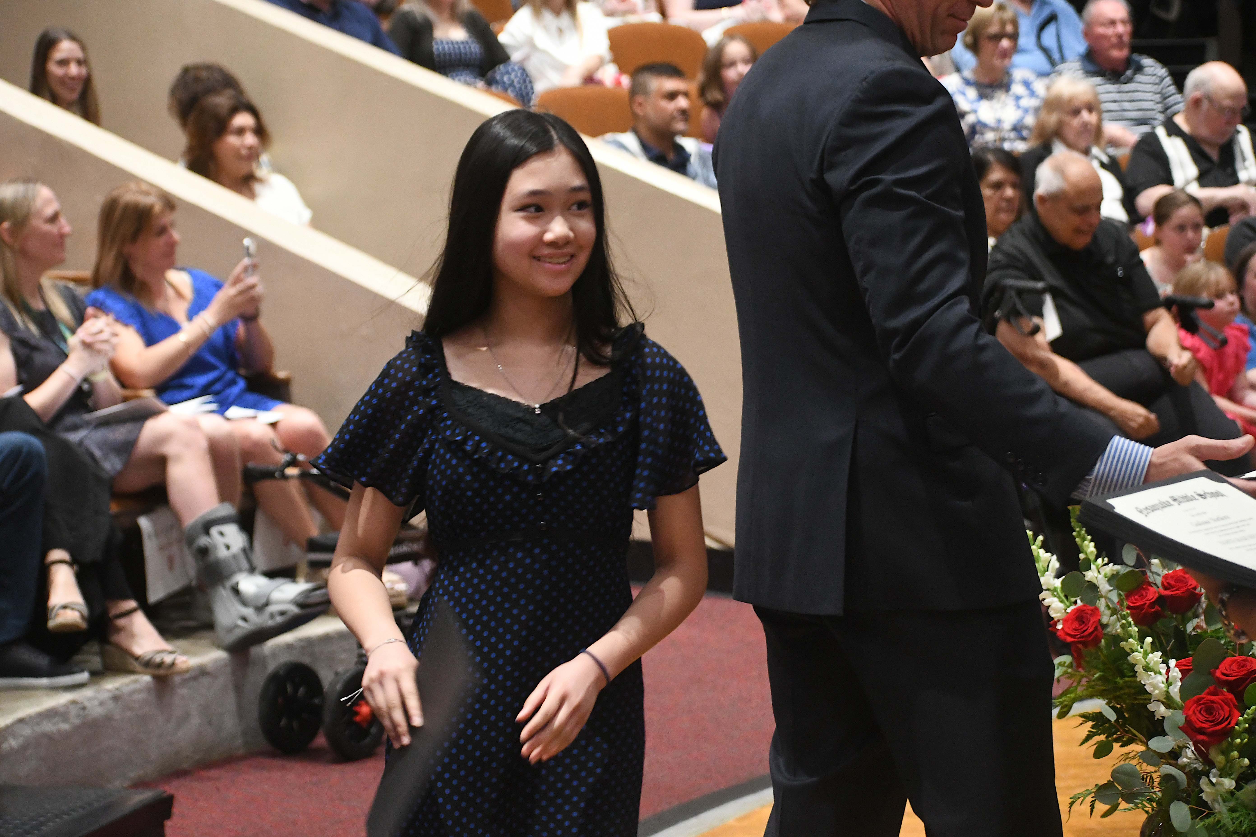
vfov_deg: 13.0
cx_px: 628
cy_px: 418
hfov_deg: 19.5
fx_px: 3663
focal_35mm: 105
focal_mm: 70
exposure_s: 1/80
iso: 5000
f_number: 4.5
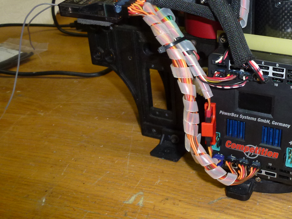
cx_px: 242
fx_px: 354
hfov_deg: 42.4
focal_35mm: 42
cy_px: 58
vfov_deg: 33.7
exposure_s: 1/60
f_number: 3.3
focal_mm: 4.3
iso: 200
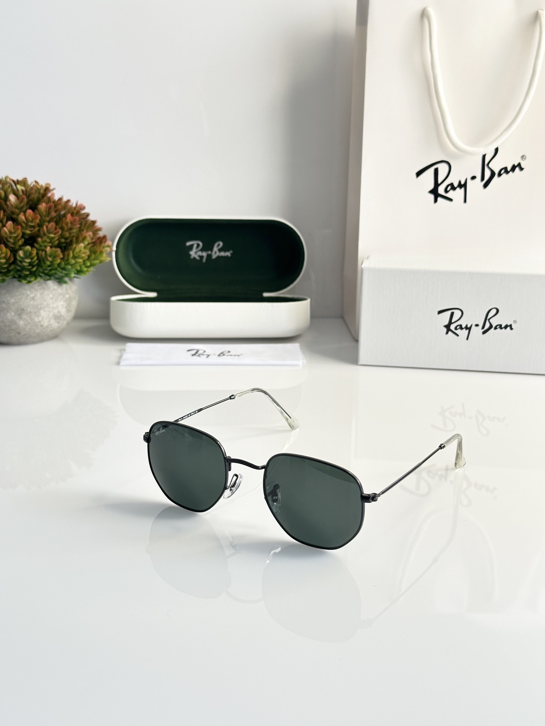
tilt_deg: -16.9
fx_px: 1008
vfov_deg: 39.7
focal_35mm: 48
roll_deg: -0.7
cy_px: 363
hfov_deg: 30.3
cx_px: 272
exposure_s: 1/100
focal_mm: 6.86
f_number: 1.78
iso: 100
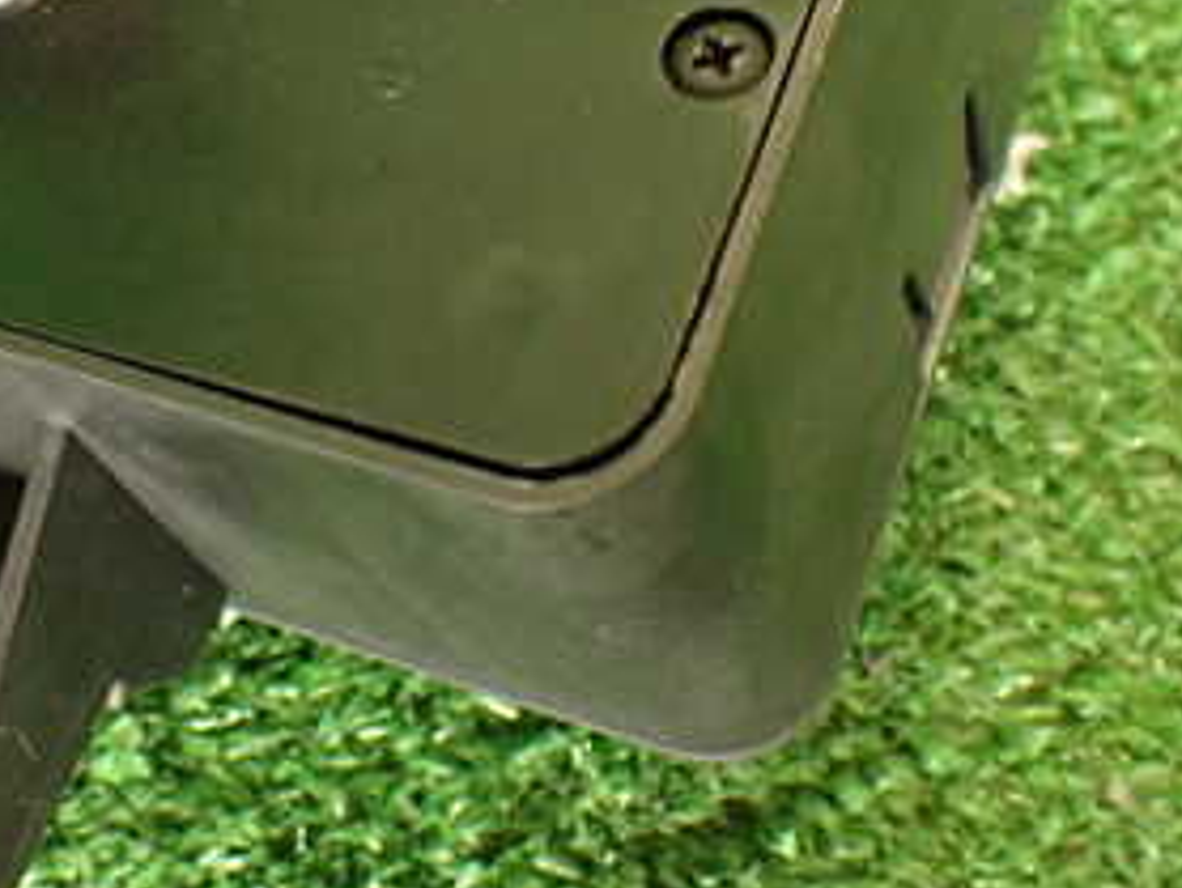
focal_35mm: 69
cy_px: 119
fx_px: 2358
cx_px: 234
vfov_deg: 21.0
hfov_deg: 27.6
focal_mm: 5.79
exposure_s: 1/30
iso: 400
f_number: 2.4
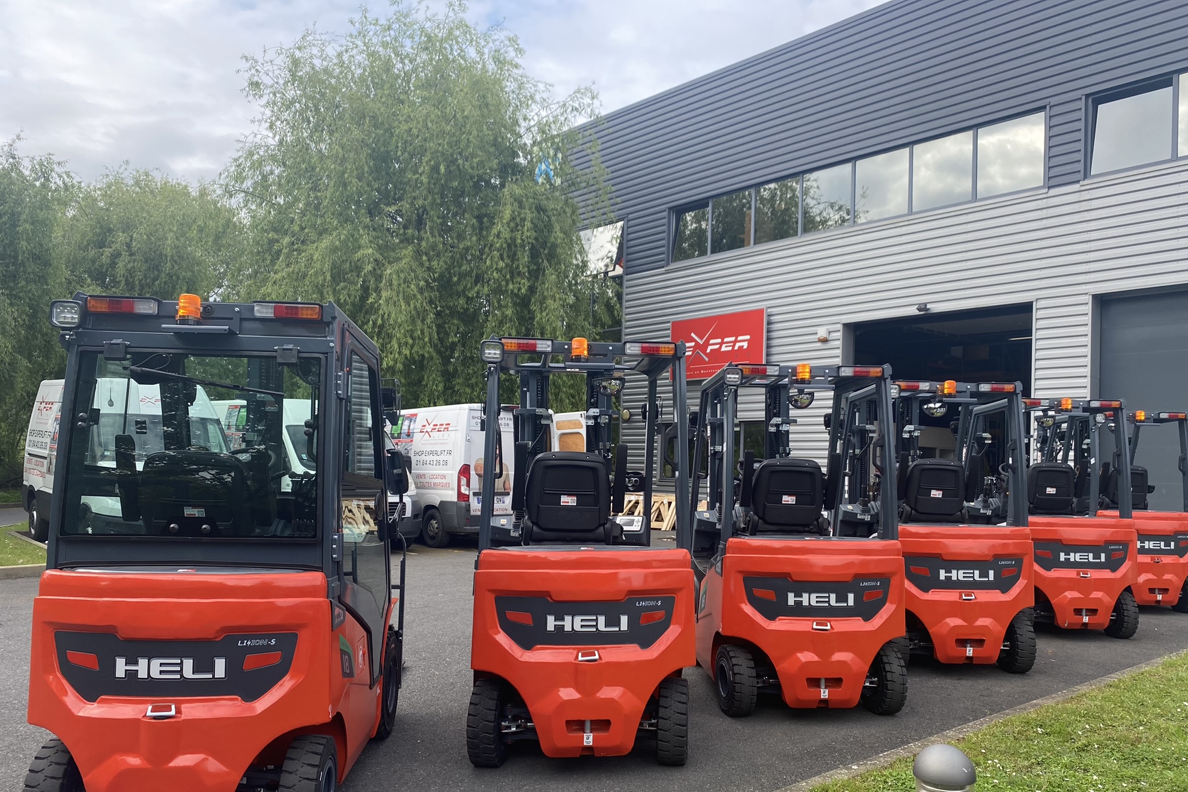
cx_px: 610
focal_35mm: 28
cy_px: 461
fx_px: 924
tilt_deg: -0.1
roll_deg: -1.6
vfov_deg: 46.2
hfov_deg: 65.5
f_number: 1.8
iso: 32
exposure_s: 1/702
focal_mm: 4.25
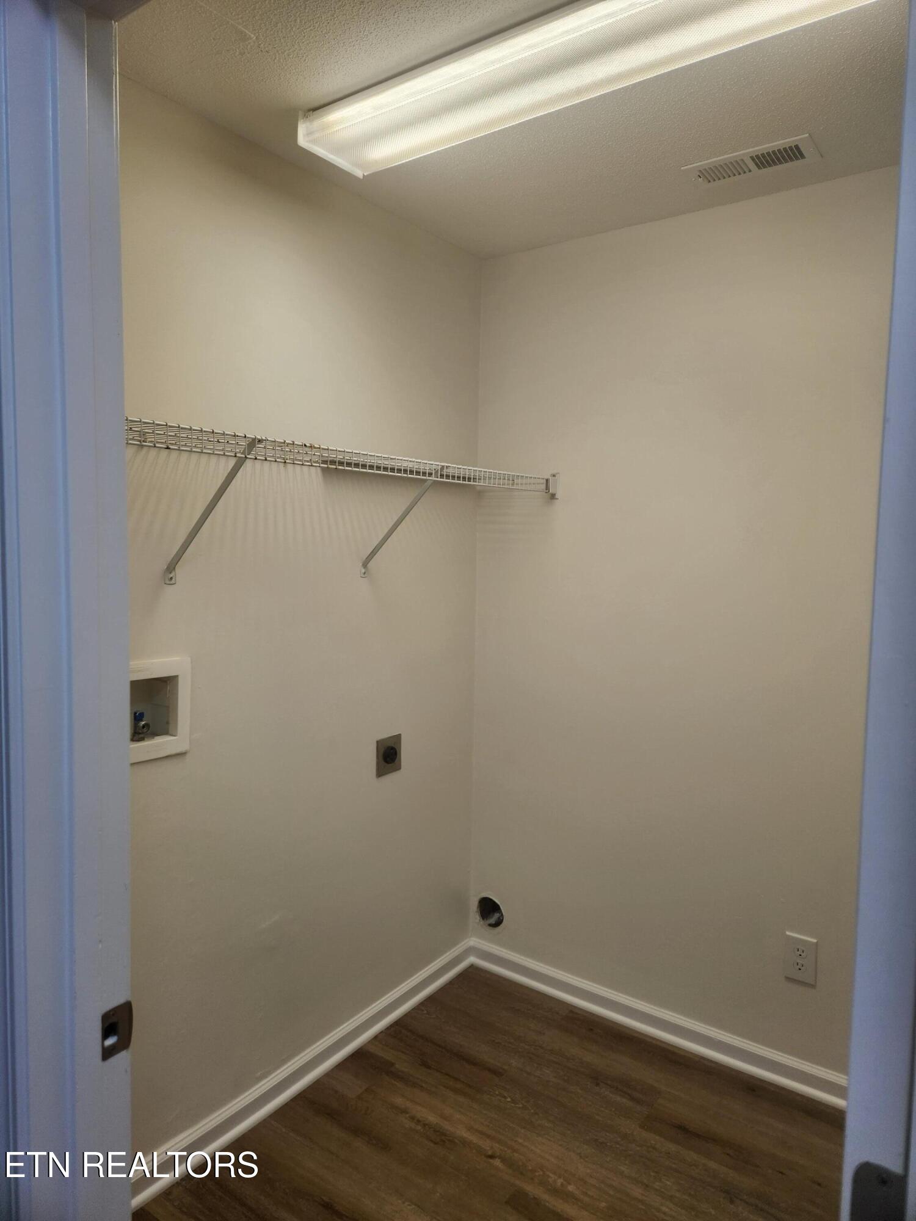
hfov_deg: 58.9
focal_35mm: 23
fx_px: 811
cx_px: 458
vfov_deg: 73.9
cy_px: 610
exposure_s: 1/120
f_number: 1.8
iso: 50
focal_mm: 5.4
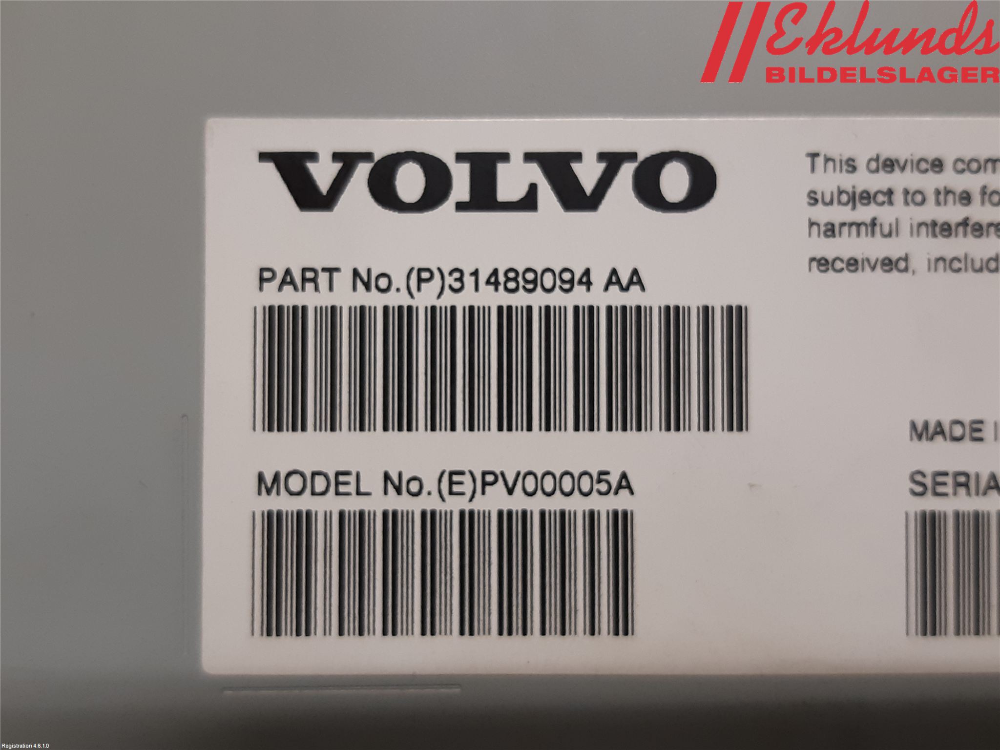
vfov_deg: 53.1
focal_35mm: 26
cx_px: 500
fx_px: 751
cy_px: 375
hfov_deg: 67.3
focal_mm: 3.93
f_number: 1.7
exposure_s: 1/50
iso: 100
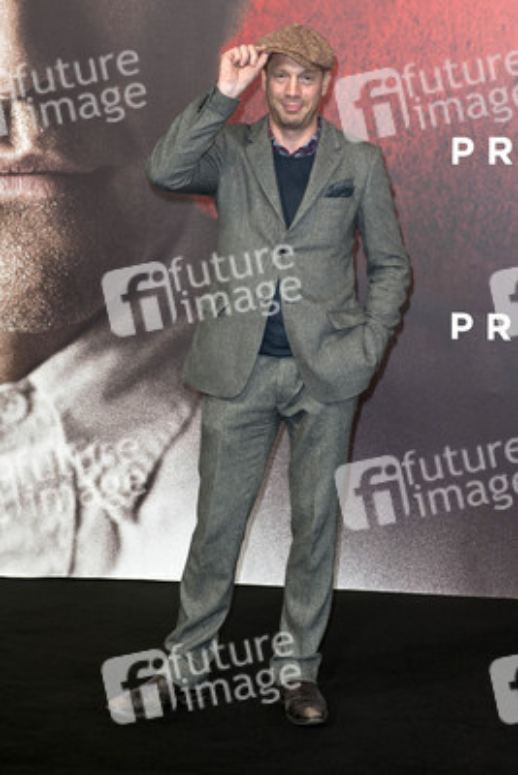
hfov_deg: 19.5
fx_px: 1509
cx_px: 259
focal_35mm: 70
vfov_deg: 28.8
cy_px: 388
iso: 800
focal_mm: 70
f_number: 7.1
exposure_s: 1/160
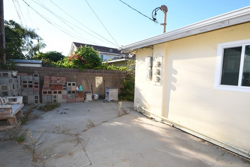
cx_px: 137
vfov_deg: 67.3
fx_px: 125
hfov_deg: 89.7
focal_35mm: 18
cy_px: 91
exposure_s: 1/160
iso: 100
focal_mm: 11
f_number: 6.3
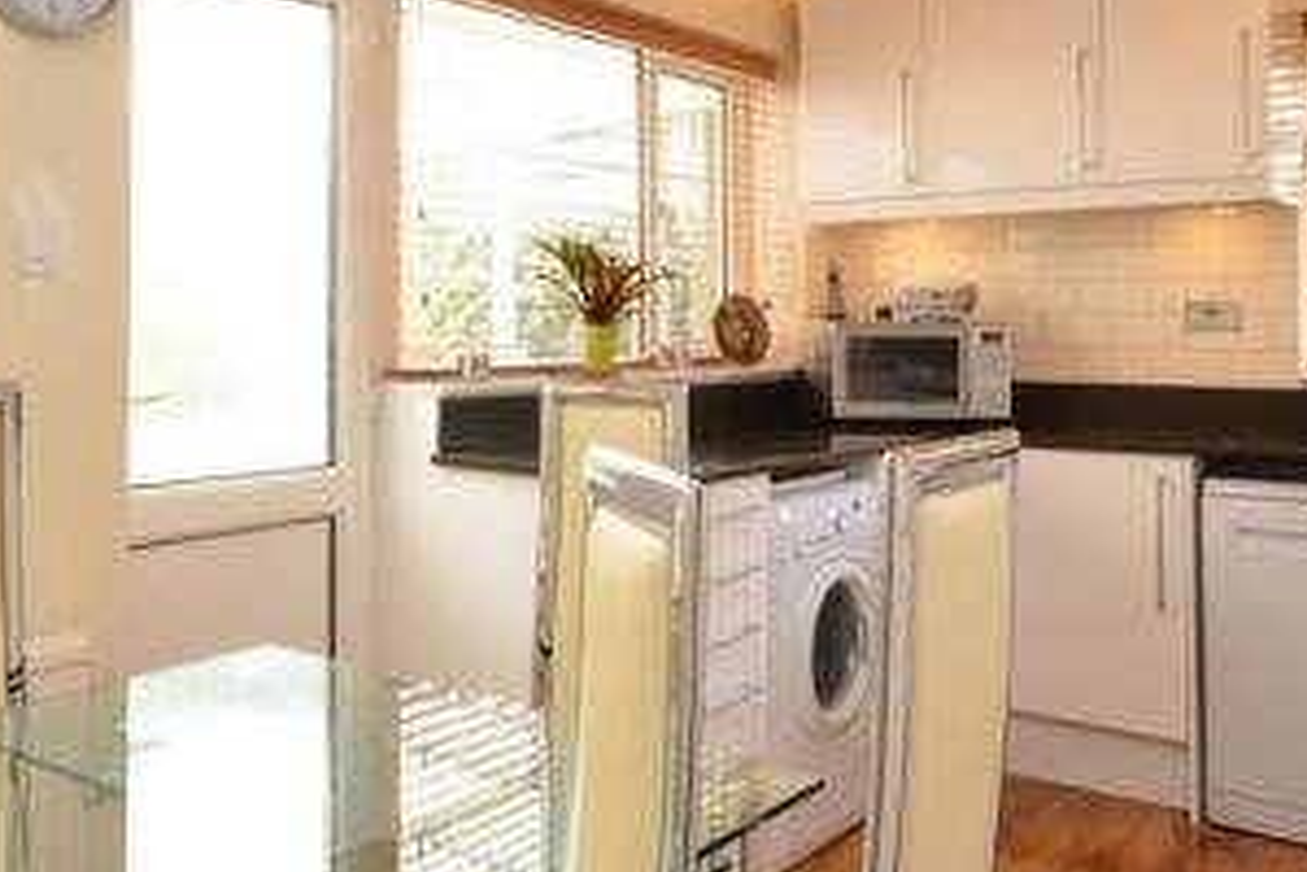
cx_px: 462
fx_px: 1310
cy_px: 299
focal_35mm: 36
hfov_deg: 52.2
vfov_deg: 36.4
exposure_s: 1/4
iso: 200
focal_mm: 11
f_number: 11
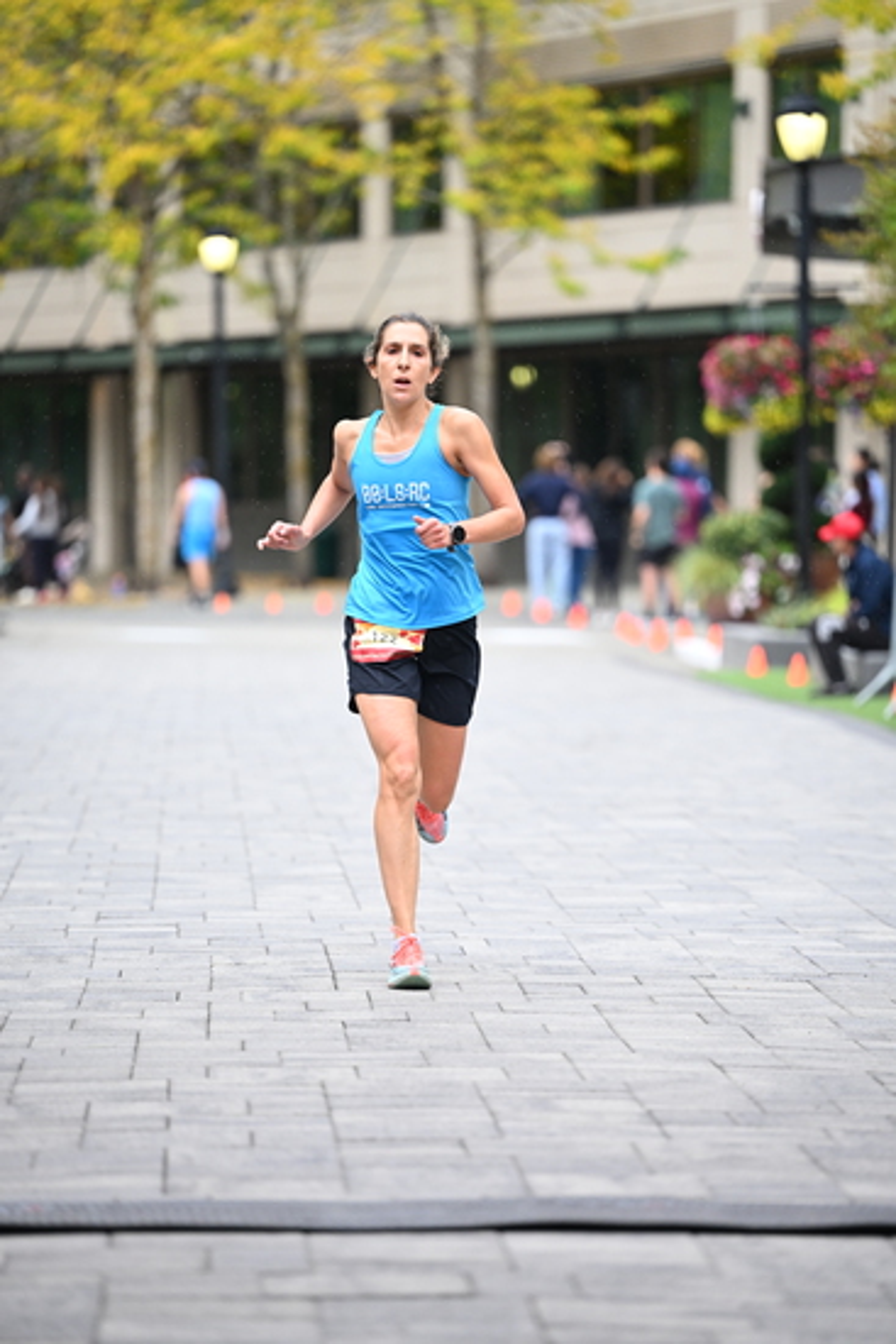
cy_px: 672
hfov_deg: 8.3
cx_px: 448
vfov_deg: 12.4
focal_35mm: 165
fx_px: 6156
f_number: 2.8
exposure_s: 1/1600
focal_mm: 165
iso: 1250
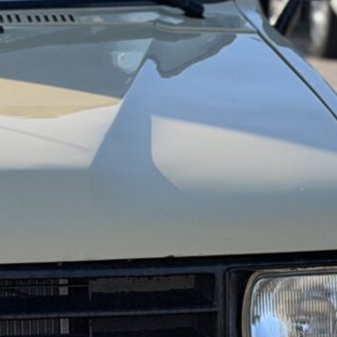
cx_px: -119
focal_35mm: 235
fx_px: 2588
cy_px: 156
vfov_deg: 7.4
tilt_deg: -4.1
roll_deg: -2.3
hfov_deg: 7.4
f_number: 1.78
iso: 80
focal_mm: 6.76
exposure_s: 1/1754
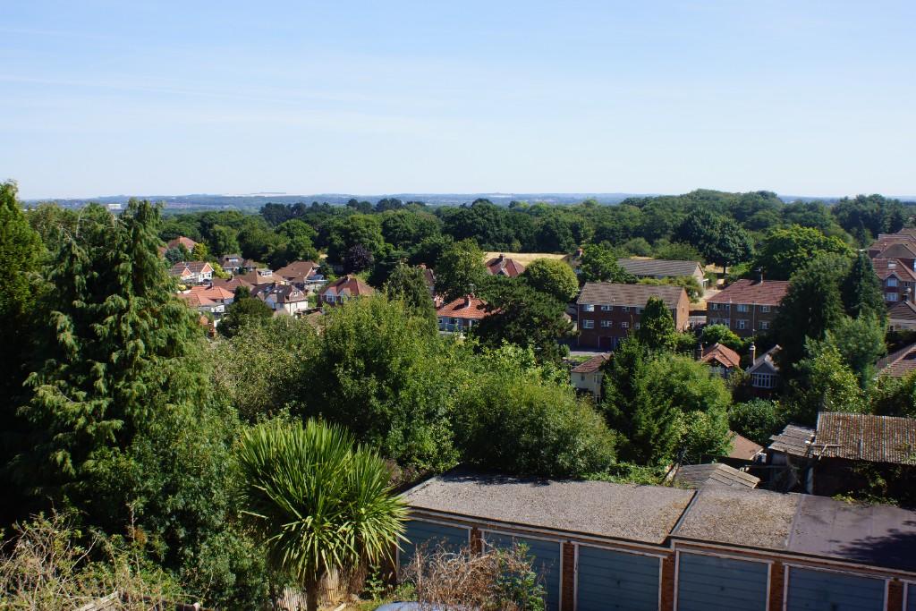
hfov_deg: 53.1
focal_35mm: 36
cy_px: 306
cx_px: 458
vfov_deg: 36.9
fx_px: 916
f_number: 13
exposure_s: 1/80
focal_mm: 24
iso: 100
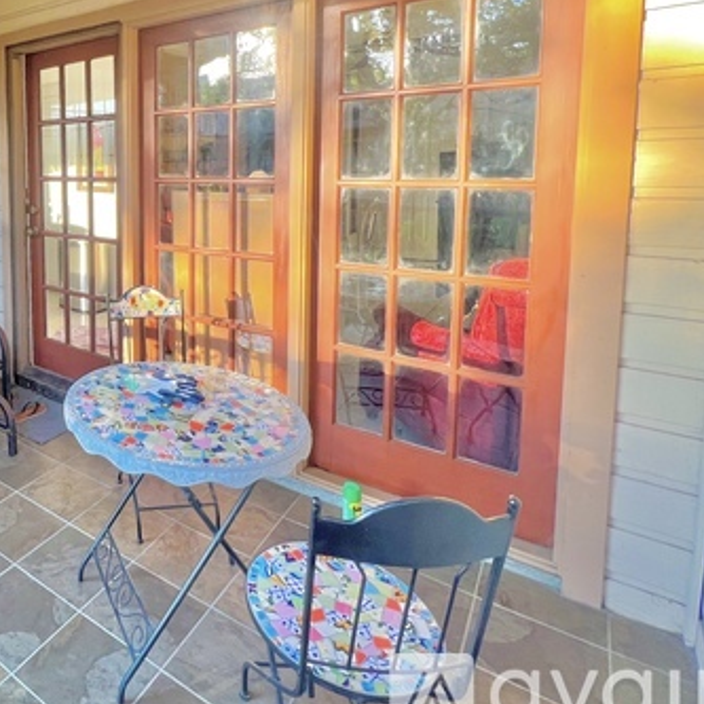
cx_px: 26
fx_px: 529
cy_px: 209
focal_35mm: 23
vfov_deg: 64.6
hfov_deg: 54.9
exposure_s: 1/100
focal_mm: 1.57
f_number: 1.8
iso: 80
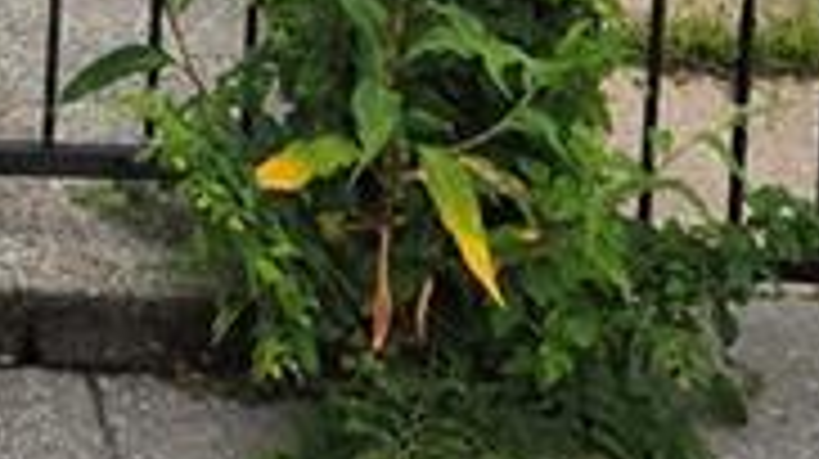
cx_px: -189
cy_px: -846
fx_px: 2300
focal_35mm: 106
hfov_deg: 19.0
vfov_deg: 9.4
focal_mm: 5.4
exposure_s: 1/2032
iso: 80
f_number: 1.8
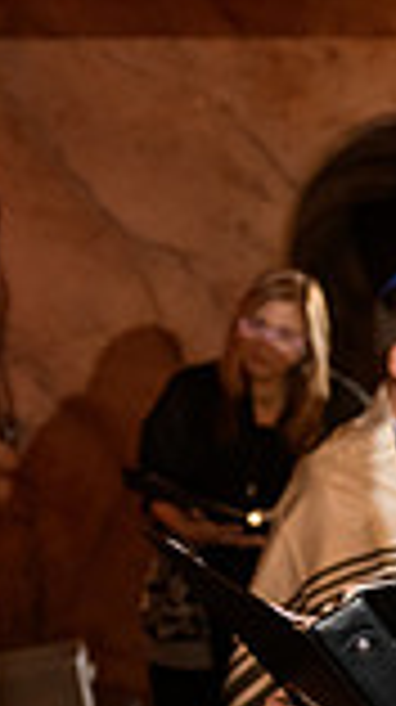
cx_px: 814
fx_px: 1741
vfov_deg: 22.8
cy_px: 497
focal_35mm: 93
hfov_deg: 11.6
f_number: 3.2
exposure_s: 1/125
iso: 1600
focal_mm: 24
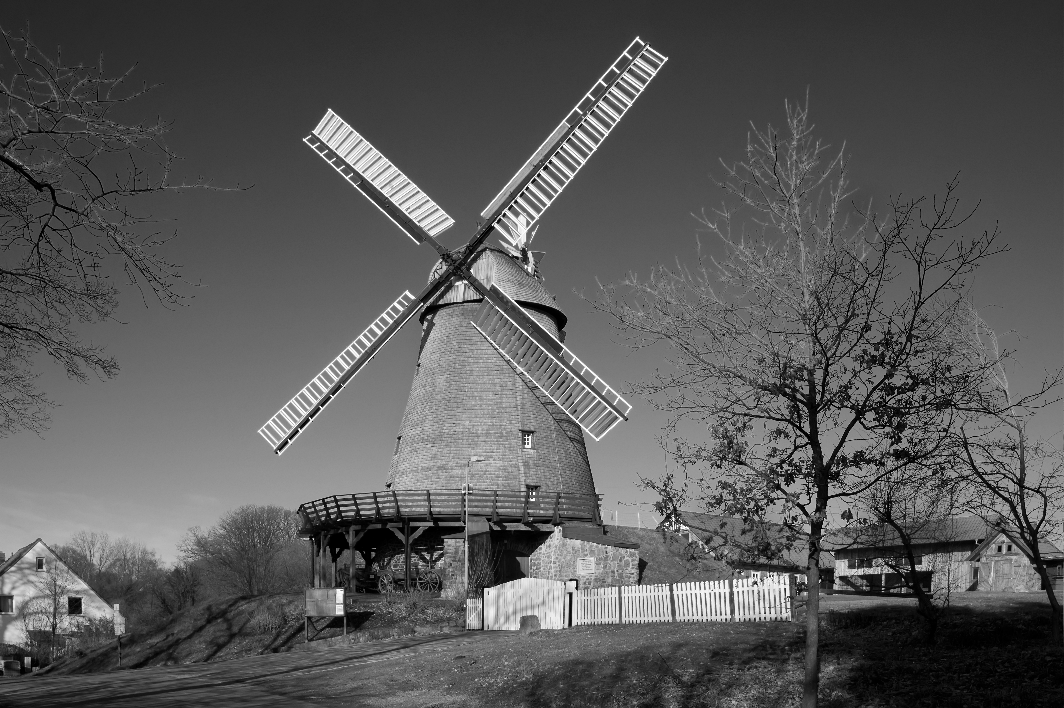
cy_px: 354
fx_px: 1034
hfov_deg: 54.5
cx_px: 532
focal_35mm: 35
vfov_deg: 37.8
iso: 400
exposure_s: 1/250
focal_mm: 35
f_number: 16
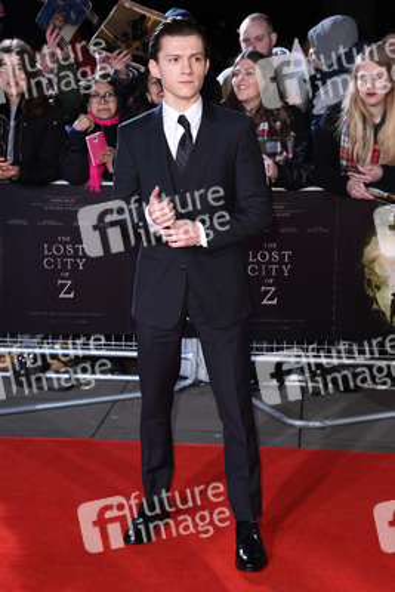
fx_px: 954
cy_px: 296
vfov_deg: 34.5
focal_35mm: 58
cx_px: 198
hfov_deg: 23.4
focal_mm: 58
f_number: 5.6
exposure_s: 1/250
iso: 400
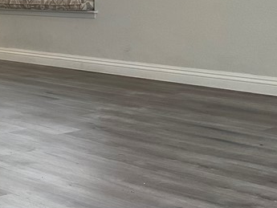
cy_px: 14
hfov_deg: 20.0
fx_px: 688
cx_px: -127
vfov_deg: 16.9
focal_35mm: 86
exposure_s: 1/120
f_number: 1.8
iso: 64
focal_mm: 3
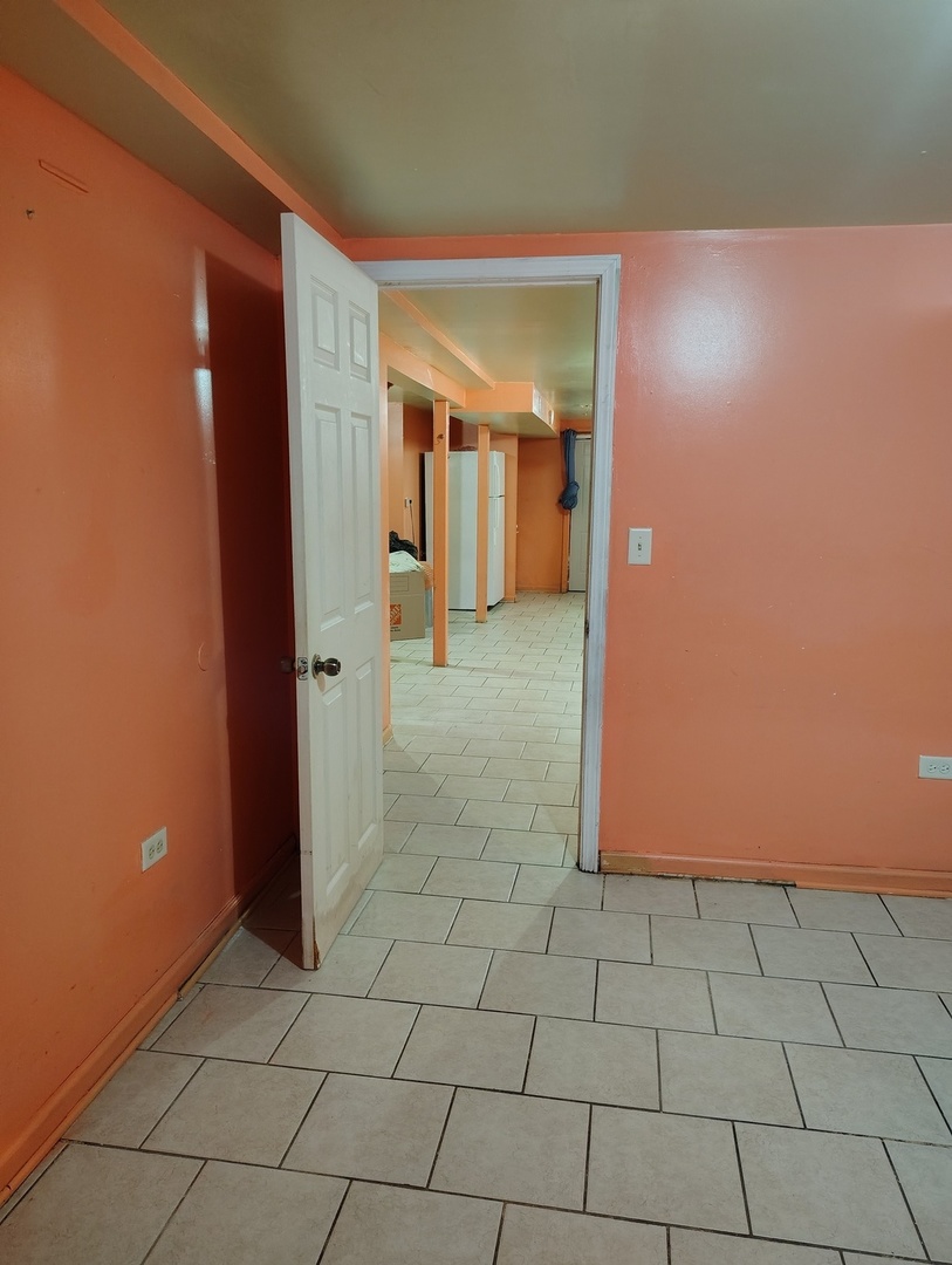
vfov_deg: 71.5
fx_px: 878
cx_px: 476
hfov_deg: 56.9
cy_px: 632
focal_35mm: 24
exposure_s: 1/30
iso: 1791
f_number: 1.8
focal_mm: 5.56
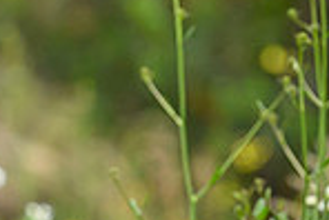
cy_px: -3
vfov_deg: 0.7
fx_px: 17362
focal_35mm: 1898
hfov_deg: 1.1
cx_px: -259
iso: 1600
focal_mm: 400
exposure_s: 1/1000
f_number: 4
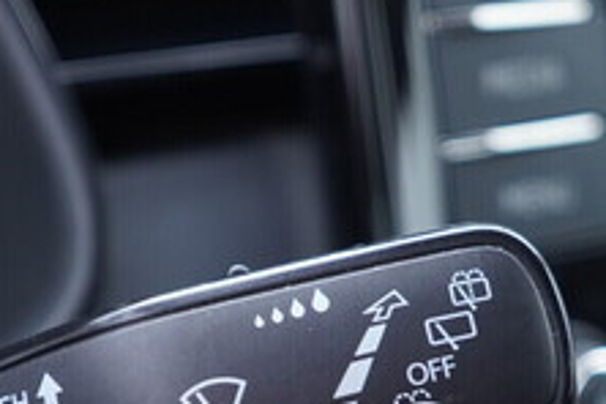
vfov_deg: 15.1
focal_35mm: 89
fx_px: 1498
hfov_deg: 22.8
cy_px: 397
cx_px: 246
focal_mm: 24
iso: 400
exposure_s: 1/40
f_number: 2.8
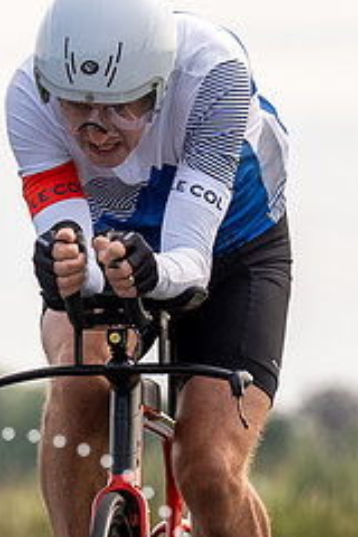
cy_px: 488
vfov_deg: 2.2
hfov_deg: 1.5
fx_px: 13678
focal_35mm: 917
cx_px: 71
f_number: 4
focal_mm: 160
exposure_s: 1/1000
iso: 160
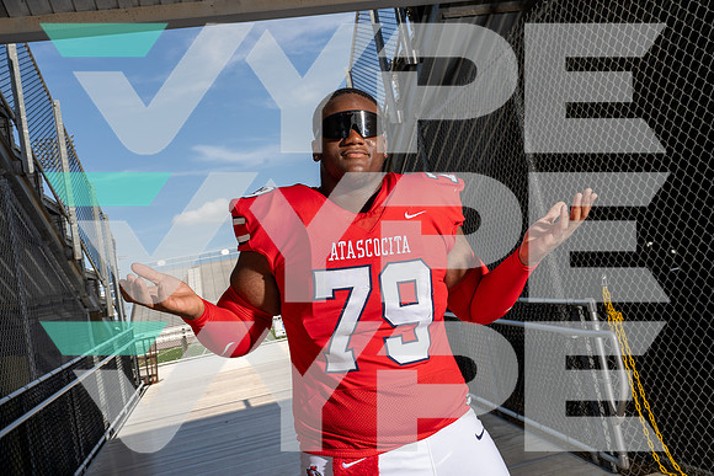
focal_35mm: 32
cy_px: 238
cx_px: 357
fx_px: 635
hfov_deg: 58.7
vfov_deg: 41.1
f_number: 10
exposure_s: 1/250
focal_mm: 32
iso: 160
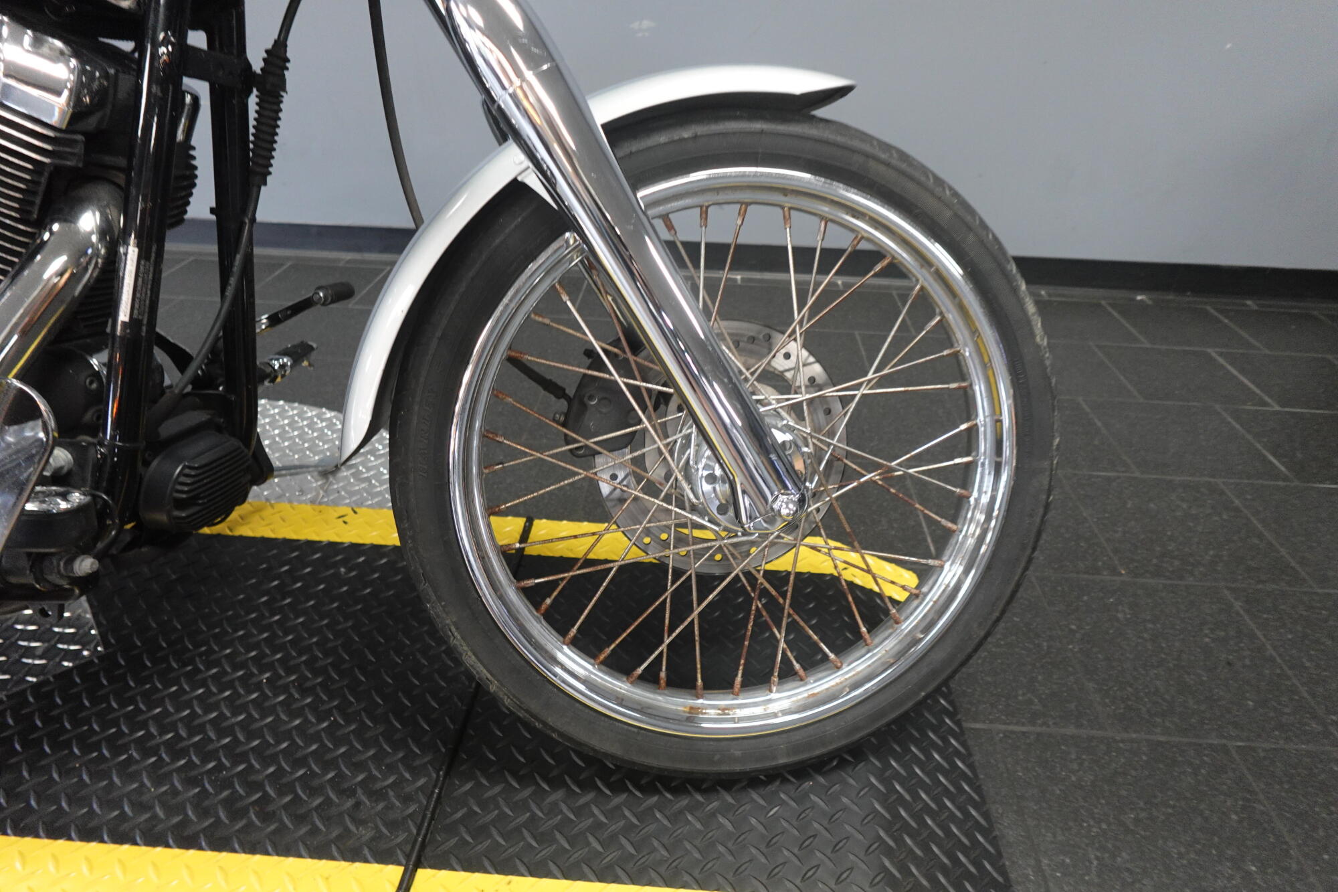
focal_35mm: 20
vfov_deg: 61.9
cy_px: 446
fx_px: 743
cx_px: 669
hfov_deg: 84.0
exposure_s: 1/80
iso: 800
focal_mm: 7.6
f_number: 2
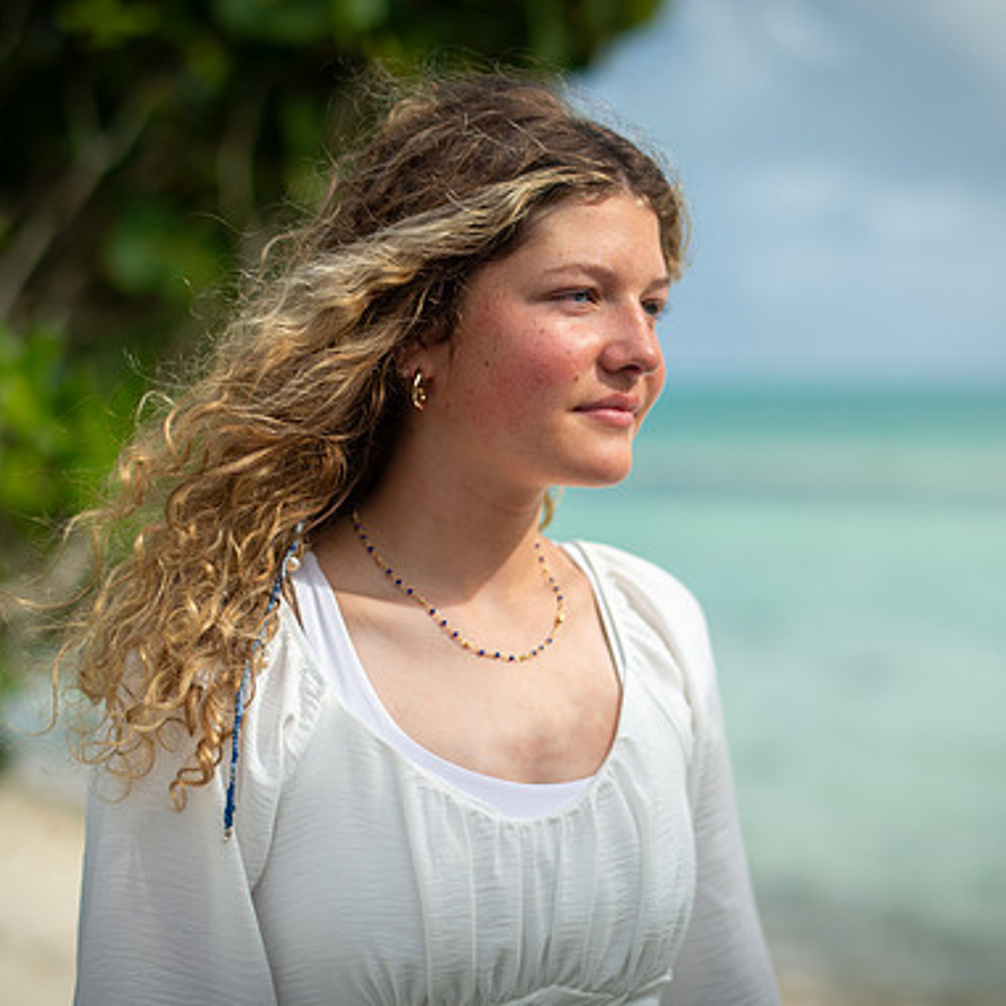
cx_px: 494
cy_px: 502
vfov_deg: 23.1
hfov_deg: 23.1
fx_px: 2466
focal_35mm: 75
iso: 200
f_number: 2
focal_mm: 58
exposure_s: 1/2500
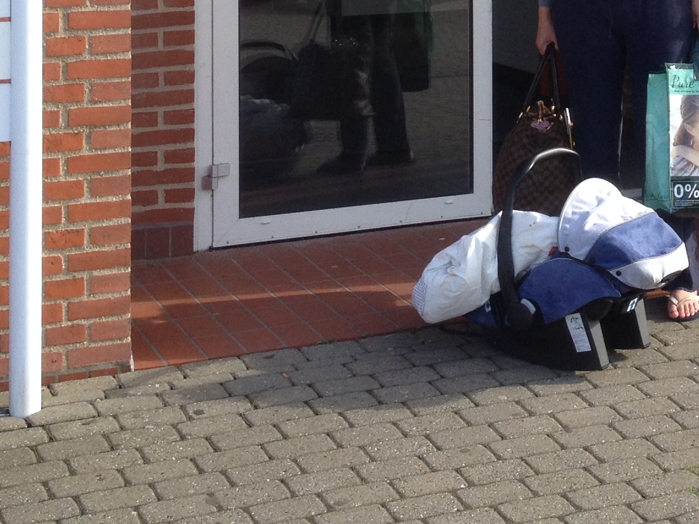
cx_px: 643
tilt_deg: -3.9
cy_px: -141
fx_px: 2020
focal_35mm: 100
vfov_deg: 14.2
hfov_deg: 19.2
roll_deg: +0.0
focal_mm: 4.28
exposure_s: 1/424
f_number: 2.4
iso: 50
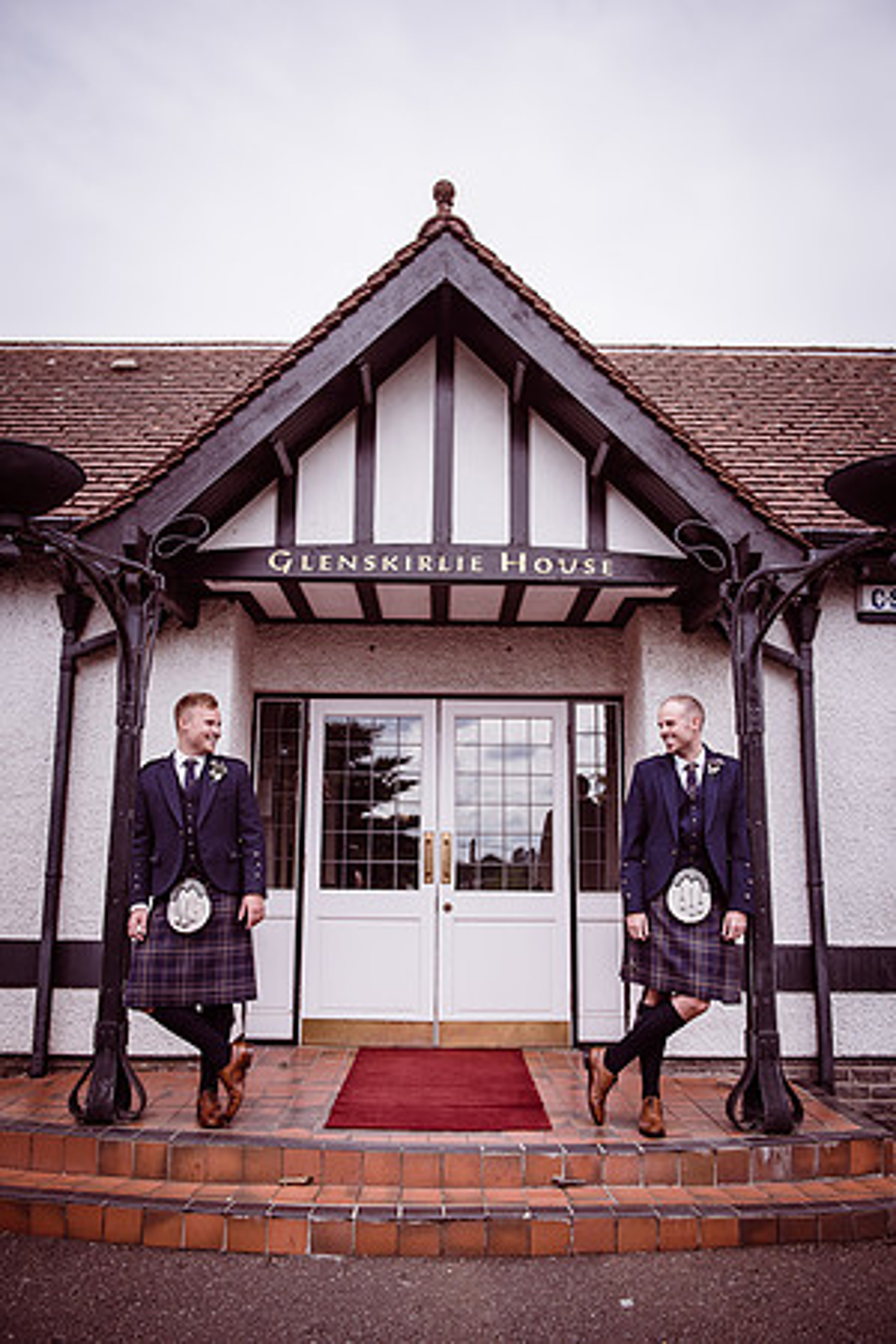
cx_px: 448
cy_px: 672
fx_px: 1083
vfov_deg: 63.7
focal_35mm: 29
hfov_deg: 45.0
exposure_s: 1/1250
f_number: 4.5
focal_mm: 29
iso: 200
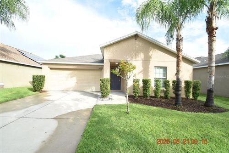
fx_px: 95
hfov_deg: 100.4
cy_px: 76
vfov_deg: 77.3
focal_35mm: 15
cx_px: 114
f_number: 8
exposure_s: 1/250
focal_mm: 10
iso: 200
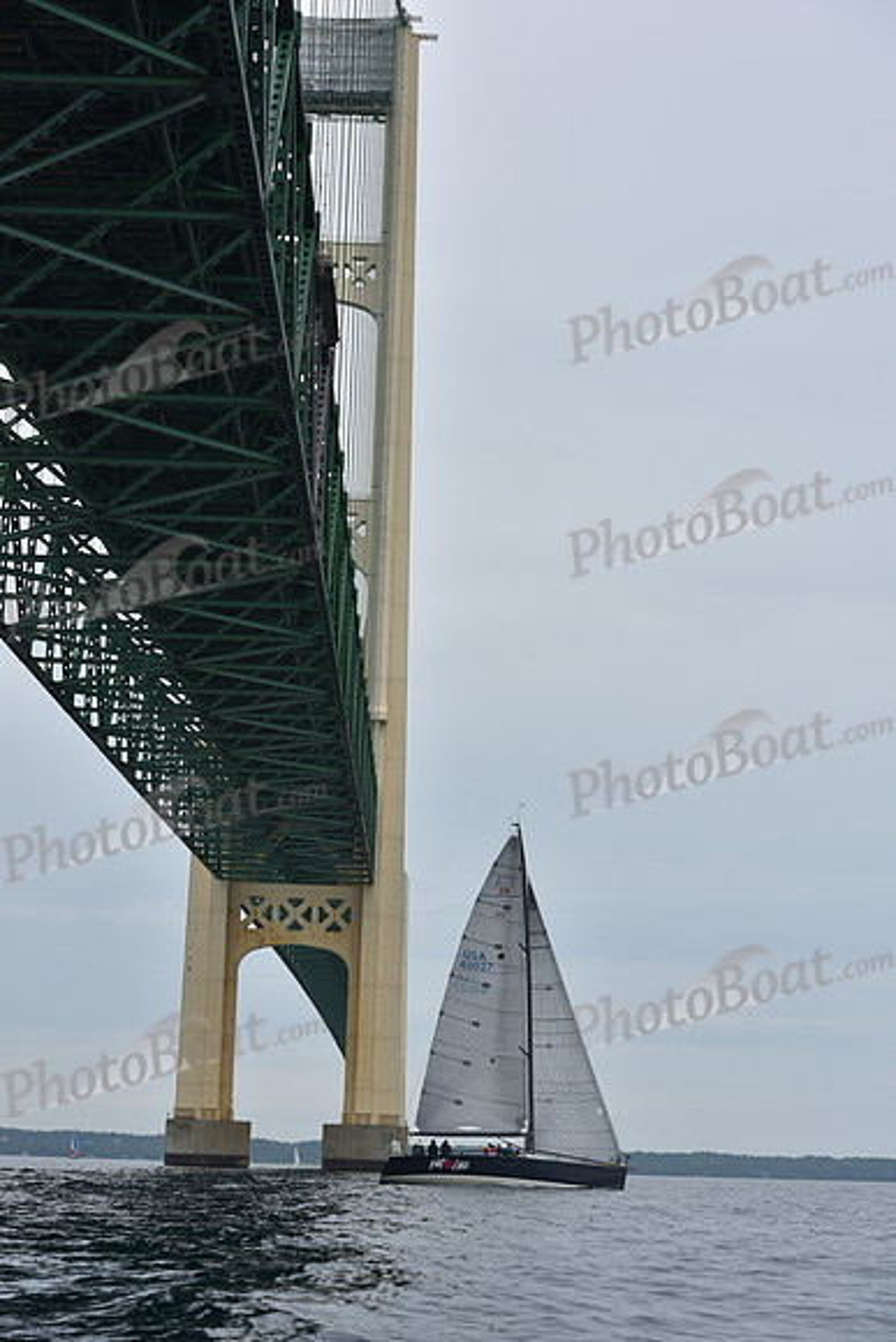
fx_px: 2612
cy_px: 671
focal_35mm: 70
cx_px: 448
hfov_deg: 19.5
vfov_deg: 28.8
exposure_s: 1/800
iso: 250
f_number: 7.1
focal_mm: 70
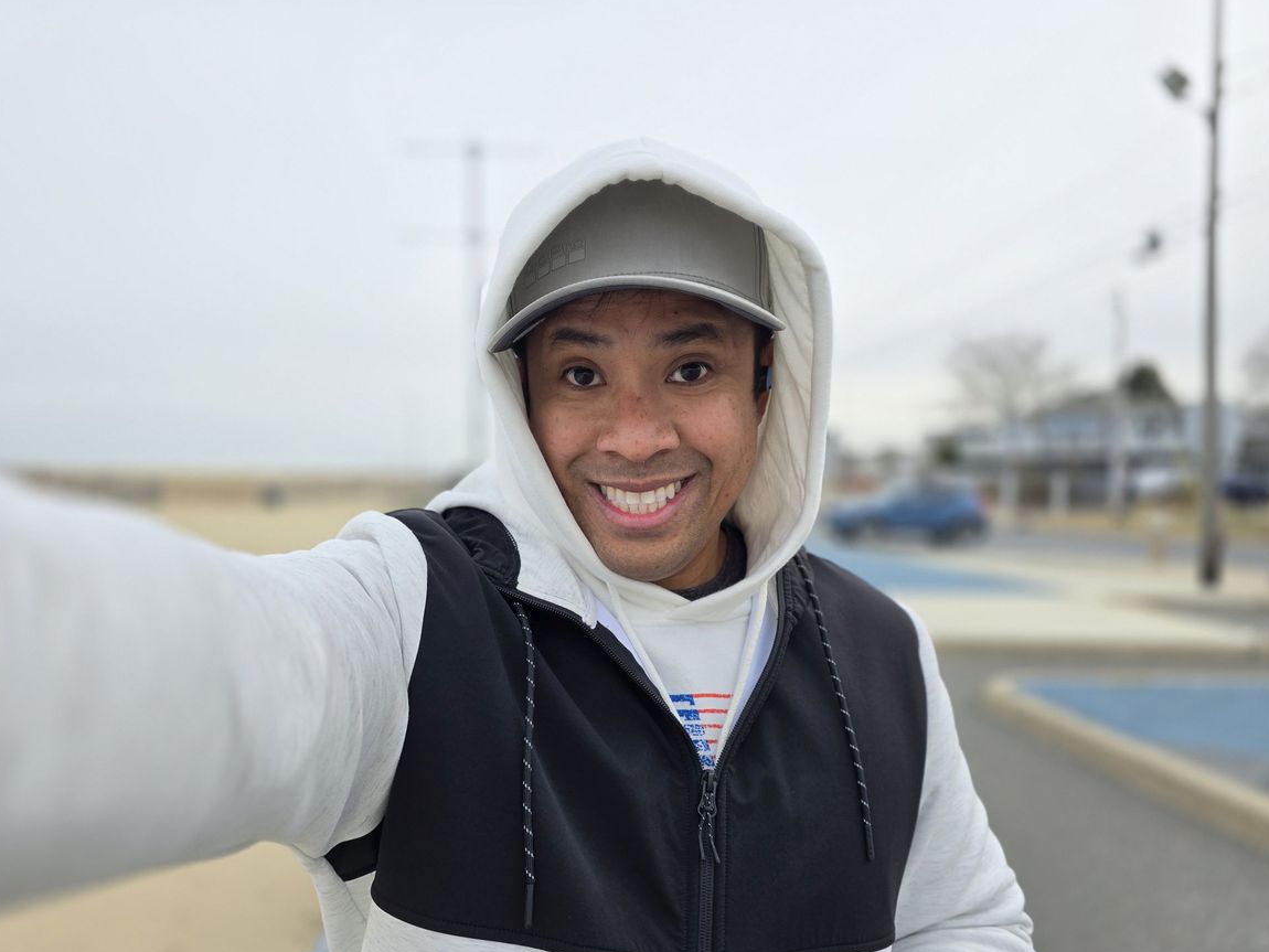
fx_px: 880
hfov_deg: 71.6
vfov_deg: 56.8
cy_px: 490
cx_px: 619
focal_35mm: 24
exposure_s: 1/338
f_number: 1.7
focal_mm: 6.3
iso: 12
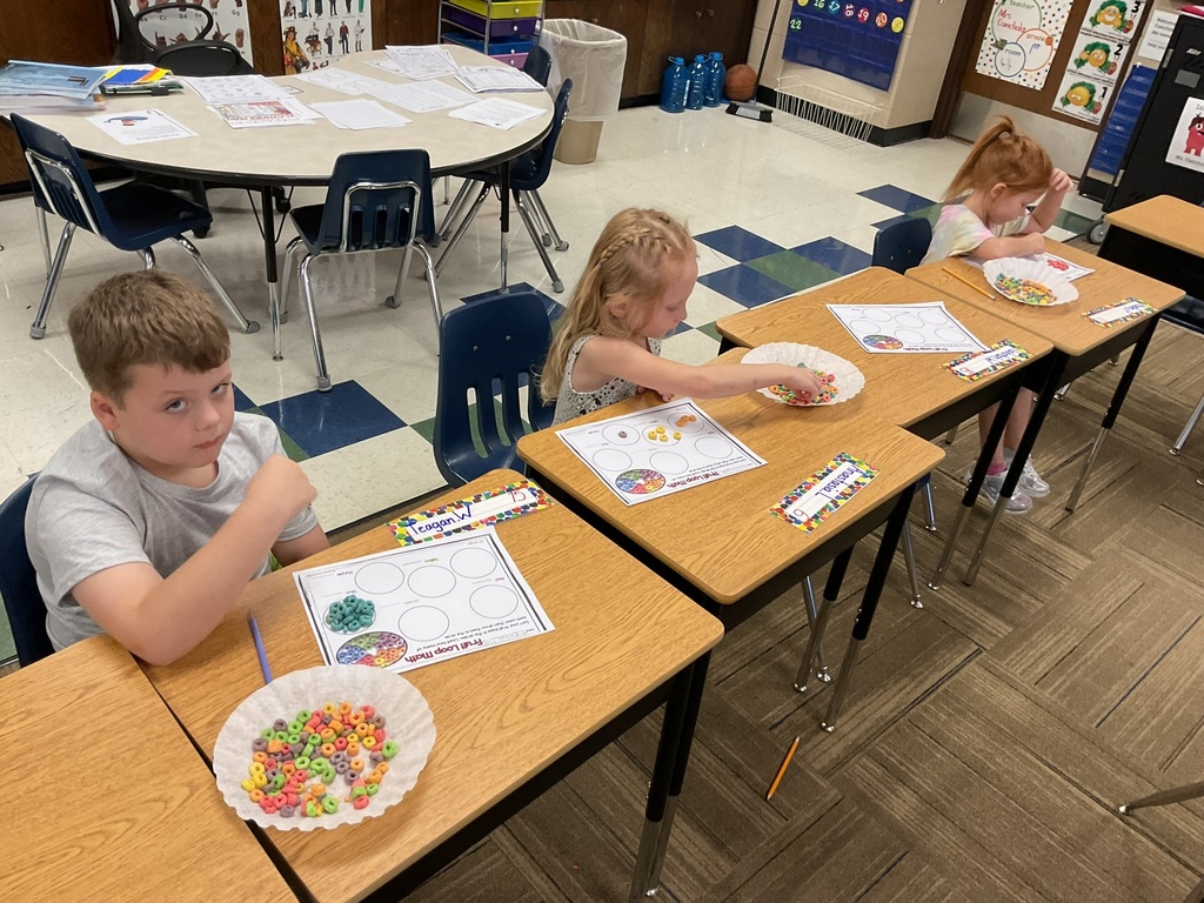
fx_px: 1009
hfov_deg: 61.7
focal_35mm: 29
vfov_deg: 48.2
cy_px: 452
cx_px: 602
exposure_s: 1/60
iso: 80
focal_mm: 3
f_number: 1.8
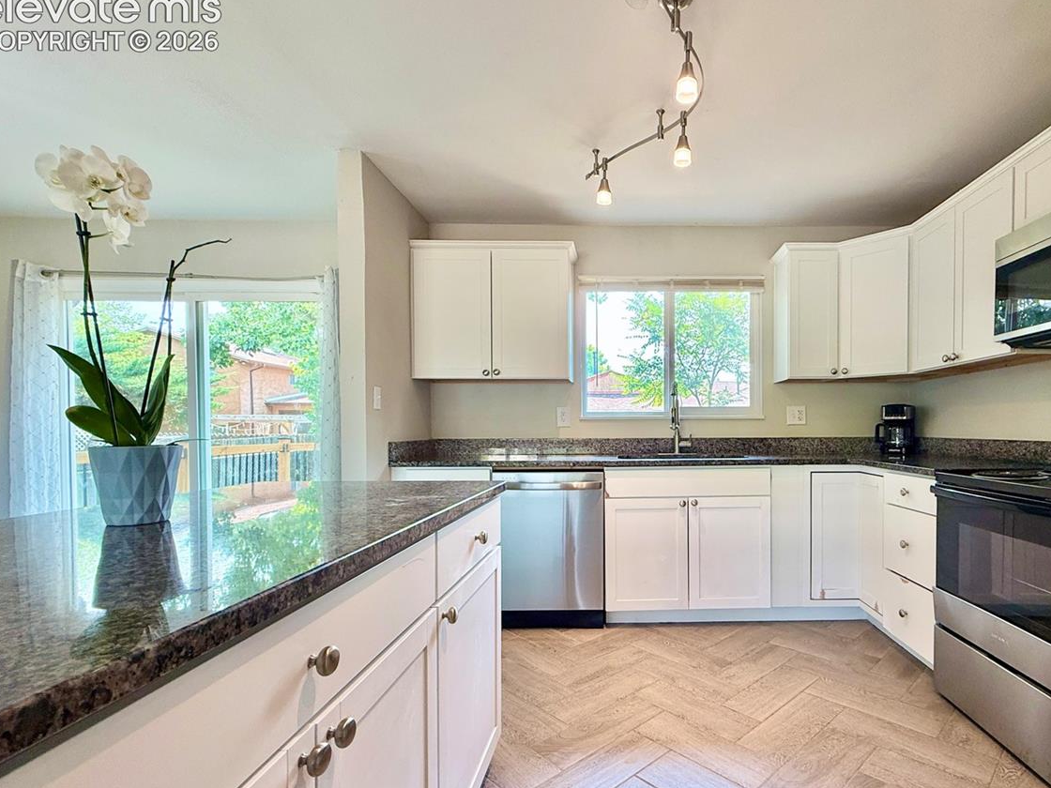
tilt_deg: -0.5
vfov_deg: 71.3
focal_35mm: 18
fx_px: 547
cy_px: 441
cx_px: 639
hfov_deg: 86.5
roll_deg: +0.2
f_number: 2.2
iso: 125
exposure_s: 1/120
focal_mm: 2.22
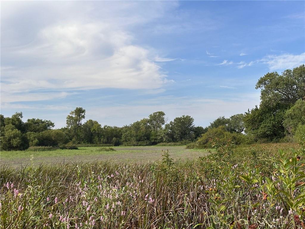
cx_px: 152
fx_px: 423
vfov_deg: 30.3
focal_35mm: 48
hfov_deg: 39.7
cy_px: 114
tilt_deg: +3.6
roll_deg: +0.7
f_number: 1.78
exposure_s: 1/3731
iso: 64
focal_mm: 6.86
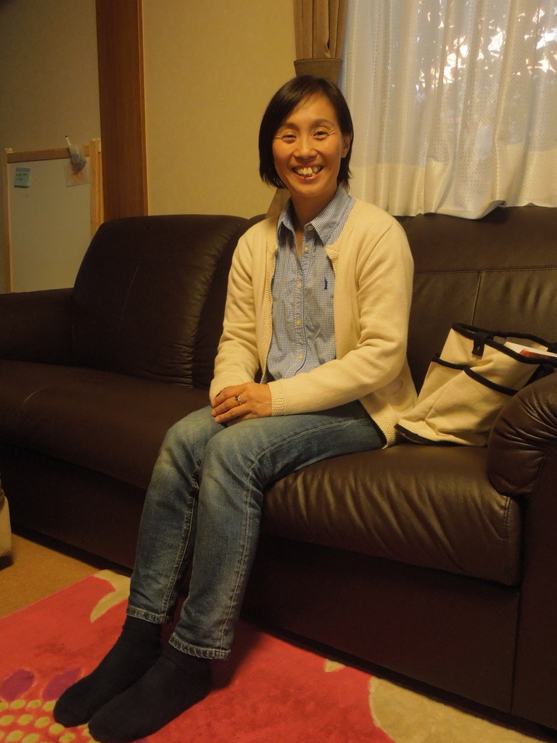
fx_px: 665
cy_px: 372
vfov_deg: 58.4
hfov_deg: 45.4
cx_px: 278
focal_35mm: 31
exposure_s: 1/30
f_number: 3.6
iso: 800
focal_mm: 5.6
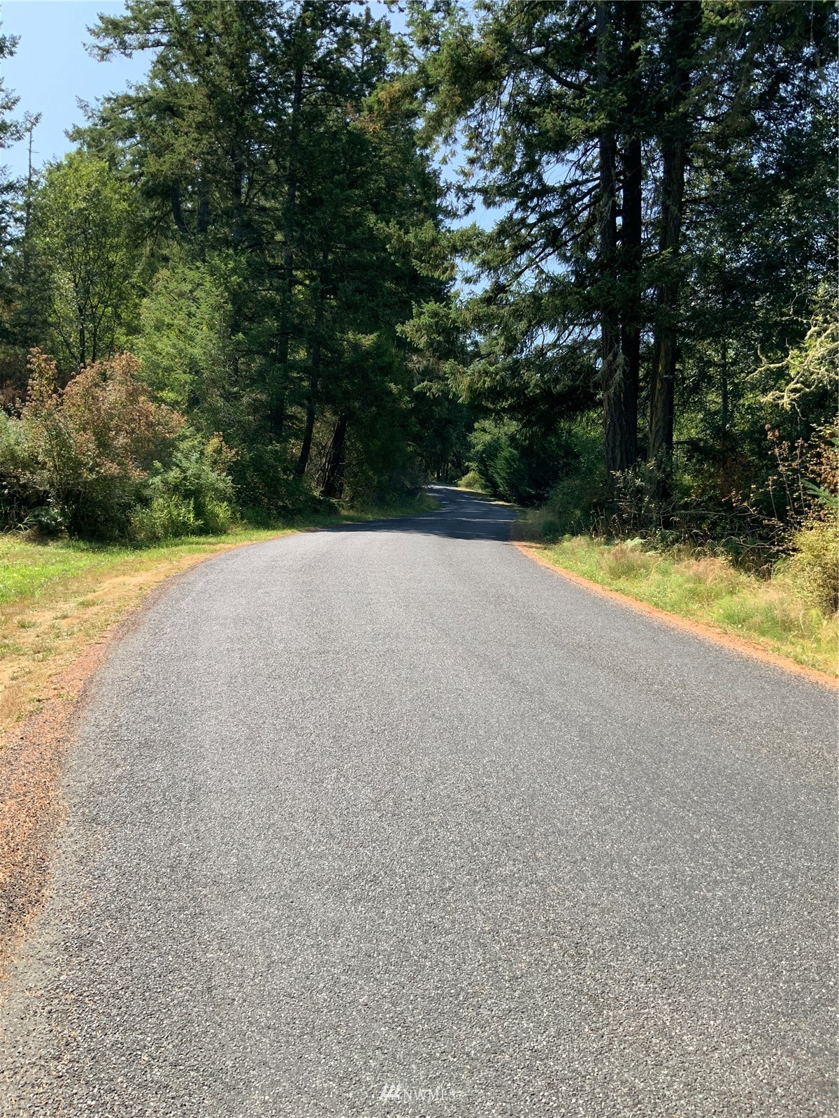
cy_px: 559
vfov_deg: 61.7
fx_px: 937
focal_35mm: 29
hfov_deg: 48.2
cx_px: 420
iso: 16
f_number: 1.8
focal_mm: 3
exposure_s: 1/855
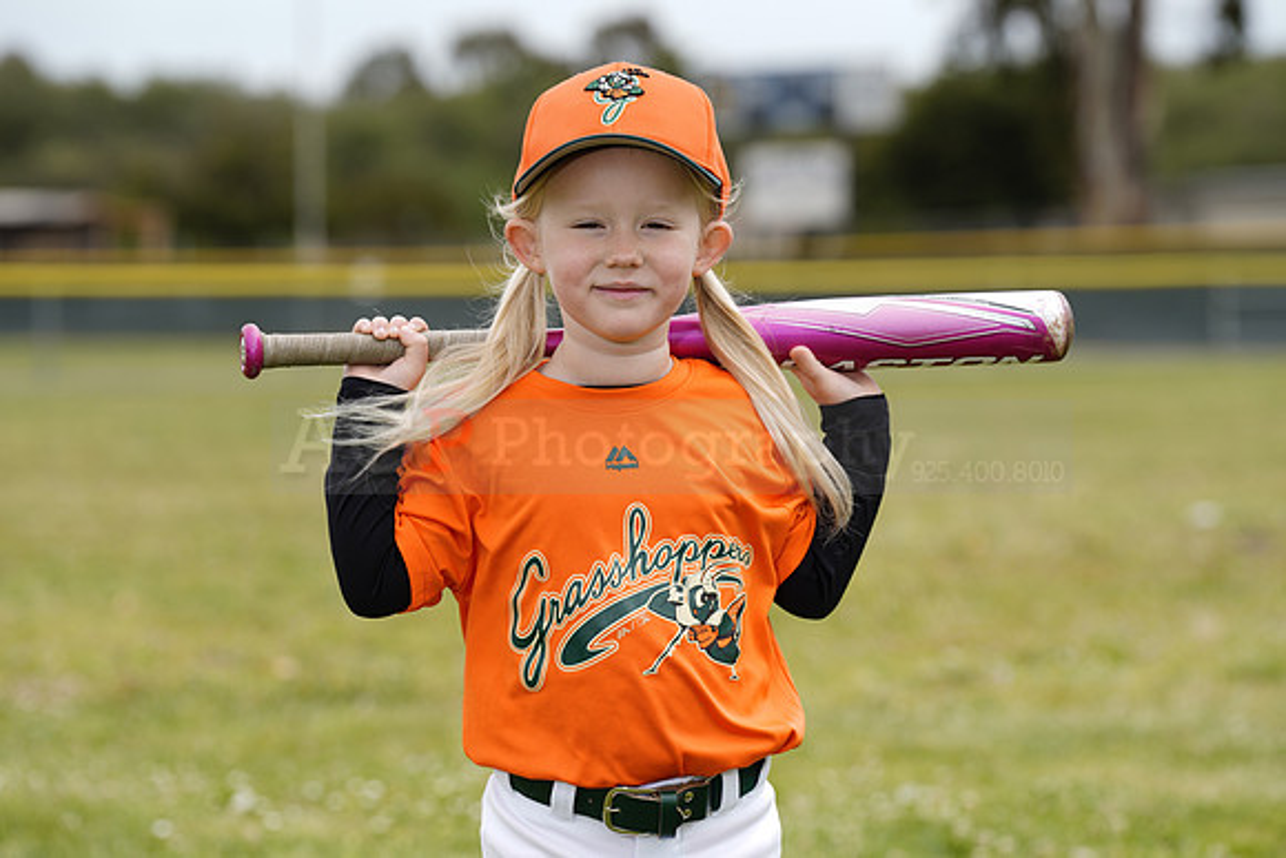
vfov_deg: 8.9
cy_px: 429
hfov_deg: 13.3
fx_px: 5502
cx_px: 643
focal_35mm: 154
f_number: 5.6
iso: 50
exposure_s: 1/250
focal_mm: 154
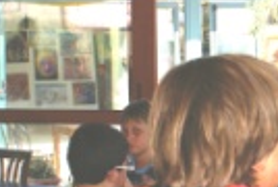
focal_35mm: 130
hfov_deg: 15.2
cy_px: 110
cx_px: 334
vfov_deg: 10.6
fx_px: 1006
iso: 100
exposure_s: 1/125
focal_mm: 26
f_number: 8
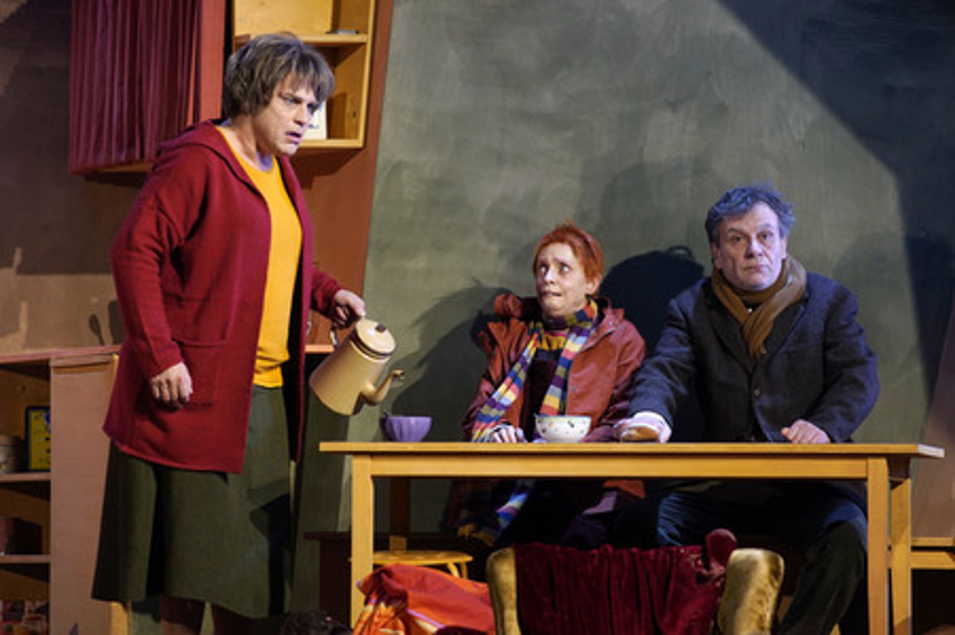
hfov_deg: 10.3
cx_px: 478
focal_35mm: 200
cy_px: 318
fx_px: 5302
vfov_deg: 6.9
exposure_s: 1/250
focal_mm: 200
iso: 1600
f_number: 5
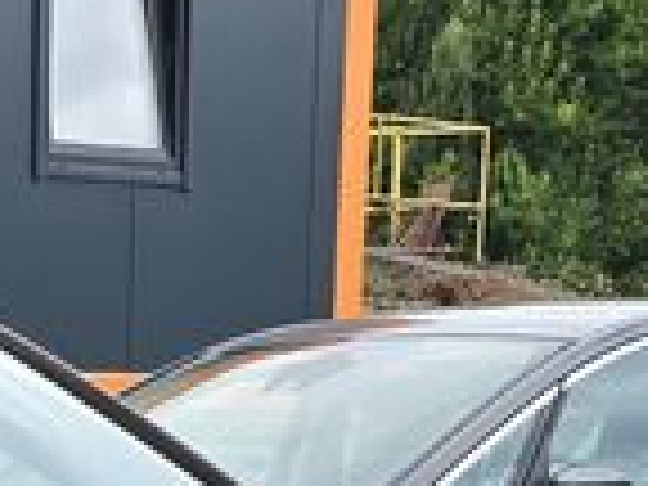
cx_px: -166
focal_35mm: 164
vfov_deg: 7.7
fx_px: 3070
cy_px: 1544
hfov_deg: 11.8
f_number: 1.7
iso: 50
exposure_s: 1/180
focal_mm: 6.3
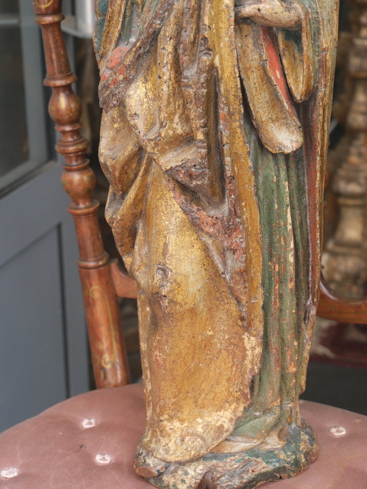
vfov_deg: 25.0
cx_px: 184
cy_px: 244
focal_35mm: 78
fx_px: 1103
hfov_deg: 18.9
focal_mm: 39
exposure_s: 1/100
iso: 400
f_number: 5.4
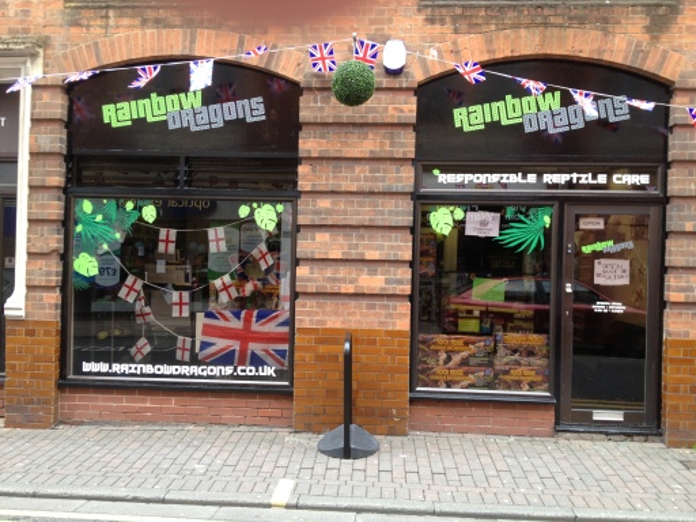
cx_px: 348
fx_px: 704
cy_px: 261
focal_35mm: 35
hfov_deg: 52.6
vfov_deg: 40.7
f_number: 2.4
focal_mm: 4.28
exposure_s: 1/120
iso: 80
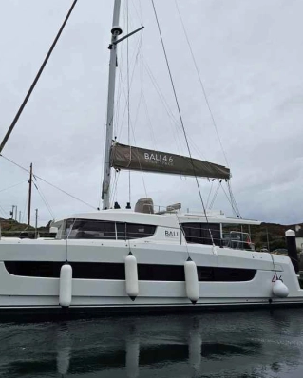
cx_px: 105
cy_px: 189
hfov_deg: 46.5
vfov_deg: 57.1
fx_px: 347
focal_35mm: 31
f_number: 1.8
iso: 25
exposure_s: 1/2835
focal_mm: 5.4
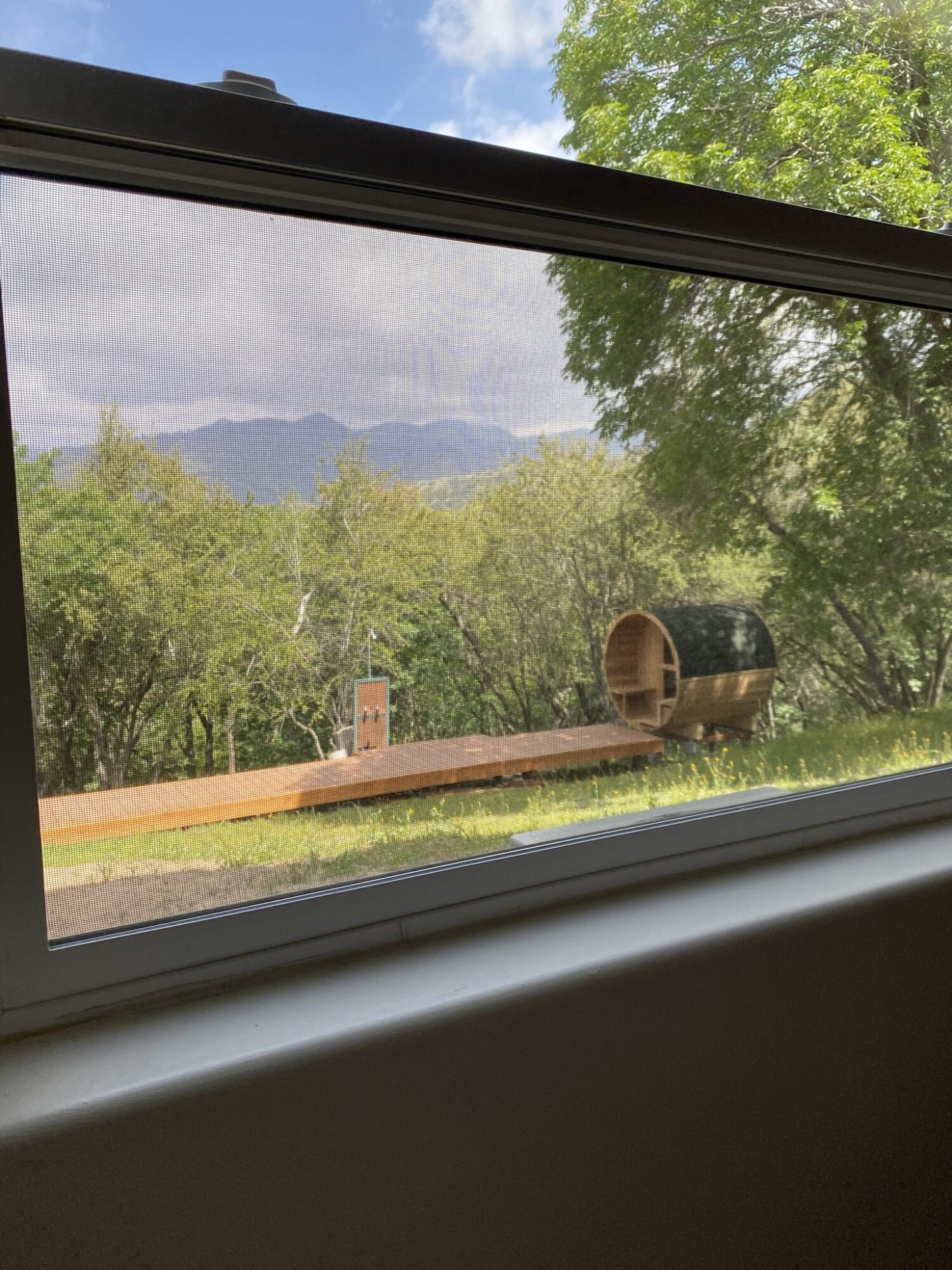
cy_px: 635
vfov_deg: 67.3
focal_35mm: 26
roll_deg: +0.8
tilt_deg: -6.7
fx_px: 953
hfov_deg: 53.1
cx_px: 476
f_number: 1.8
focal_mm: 4.25
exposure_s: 1/647
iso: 32
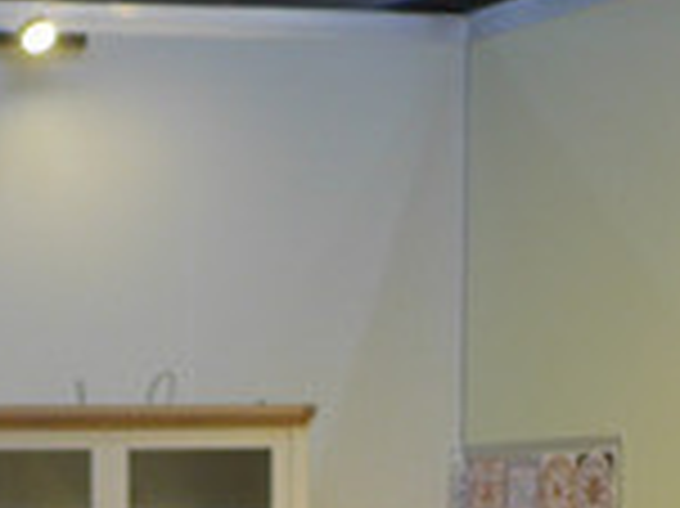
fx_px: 3906
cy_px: 1241
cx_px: -221
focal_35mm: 199
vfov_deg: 7.0
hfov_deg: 9.8
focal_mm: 15
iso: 200
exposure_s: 1/80
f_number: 1.7
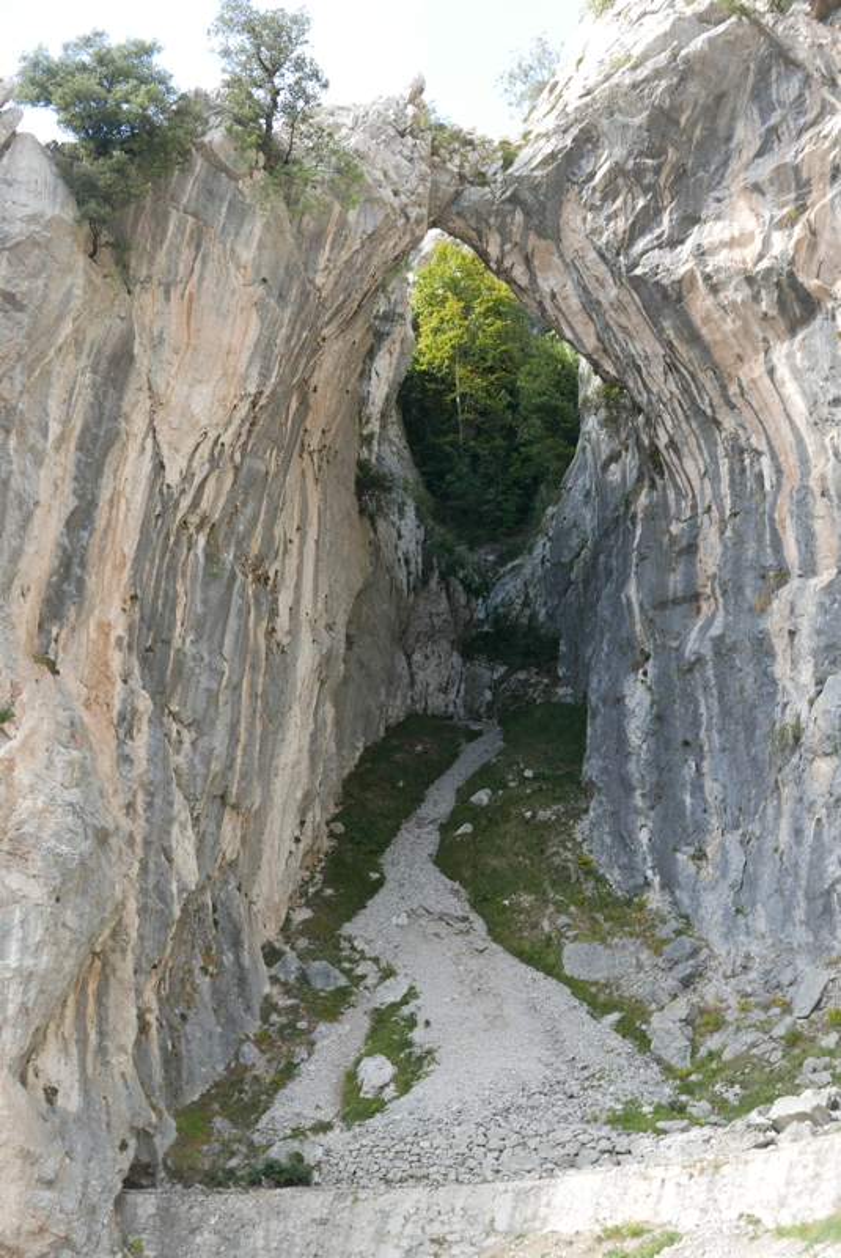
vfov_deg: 34.5
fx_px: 2028
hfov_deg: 23.4
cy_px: 629
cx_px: 420
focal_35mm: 58
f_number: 4.5
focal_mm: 26.3
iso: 200
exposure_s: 1/125
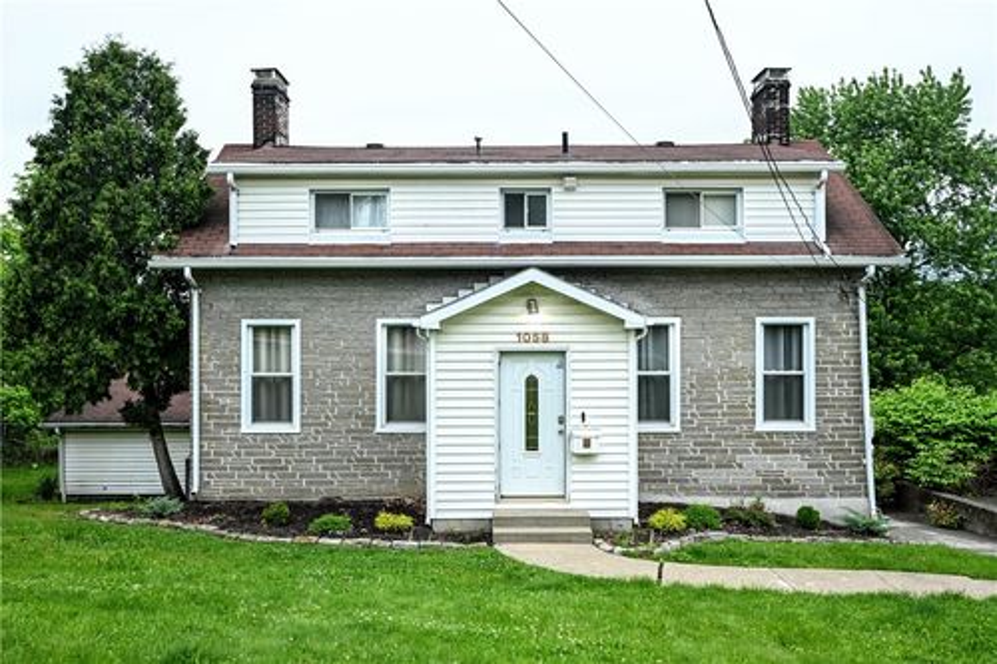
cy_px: 332
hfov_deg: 55.1
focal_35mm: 34
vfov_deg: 38.3
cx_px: 498
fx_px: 955
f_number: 5
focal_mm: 23
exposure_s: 1/125
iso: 100
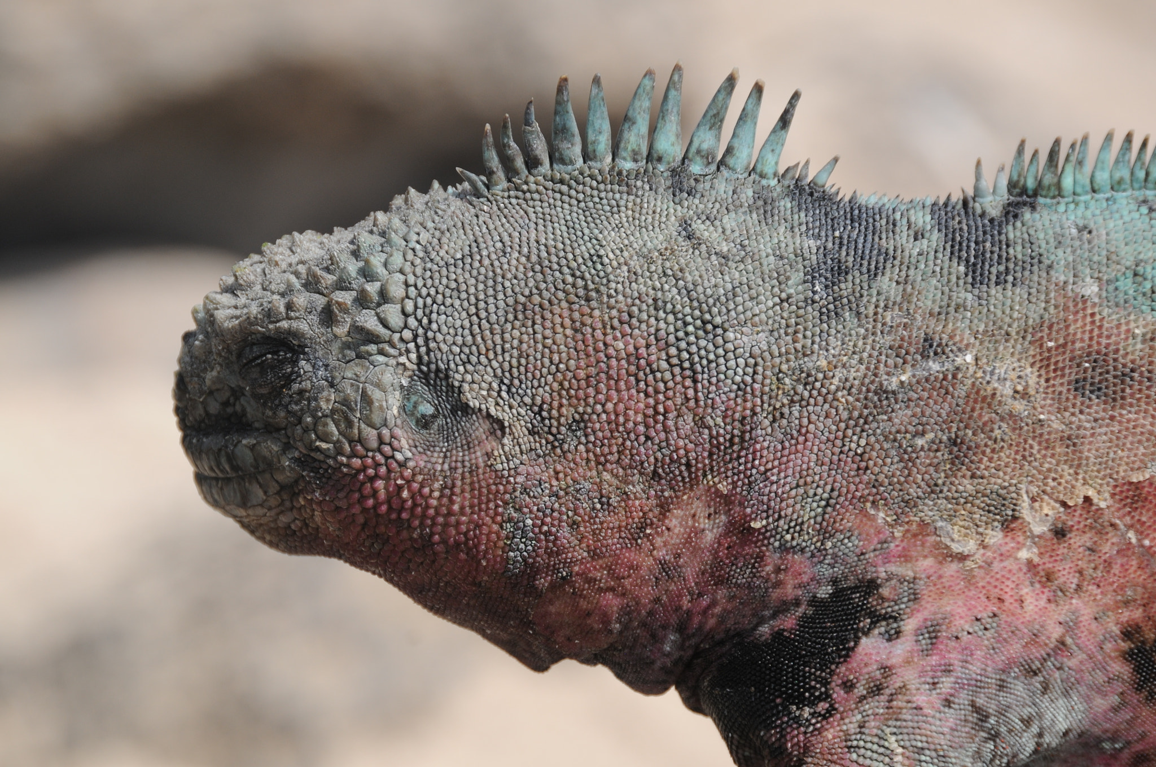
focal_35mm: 255
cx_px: 578
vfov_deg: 5.4
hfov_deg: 8.1
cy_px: 384
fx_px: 8178
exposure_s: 1/800
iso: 200
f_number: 8
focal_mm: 170
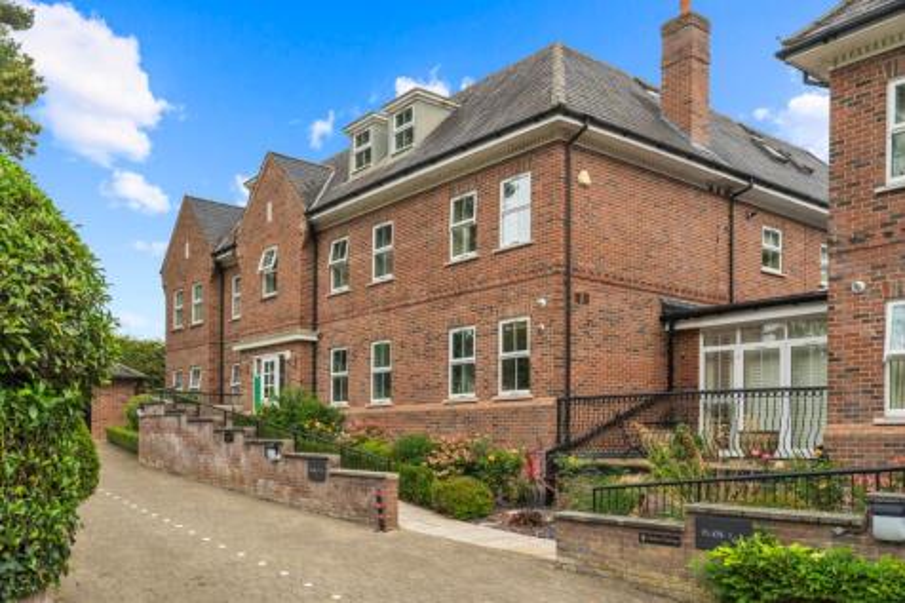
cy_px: 302
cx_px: 452
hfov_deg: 60.3
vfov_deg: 42.3
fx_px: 779
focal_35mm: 31
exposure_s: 1/50
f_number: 7.1
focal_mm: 31
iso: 320
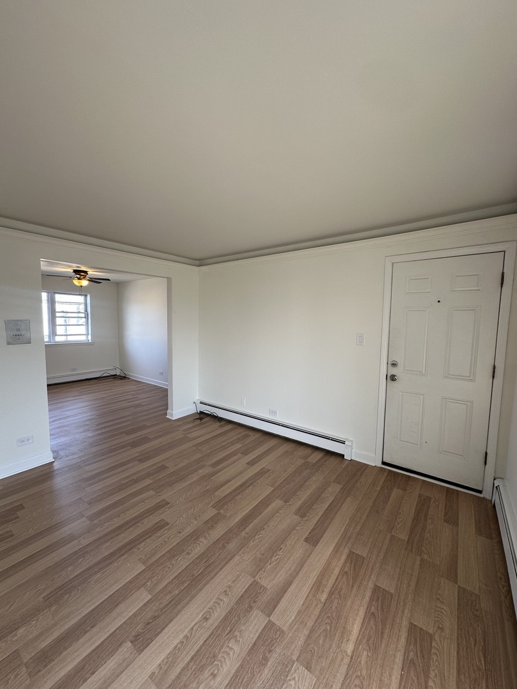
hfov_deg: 85.7
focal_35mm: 14
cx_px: 258
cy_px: 344
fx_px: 279
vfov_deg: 102.1
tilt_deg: -4.6
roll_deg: -2.5
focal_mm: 2.22
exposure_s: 1/99
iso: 64
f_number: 2.2
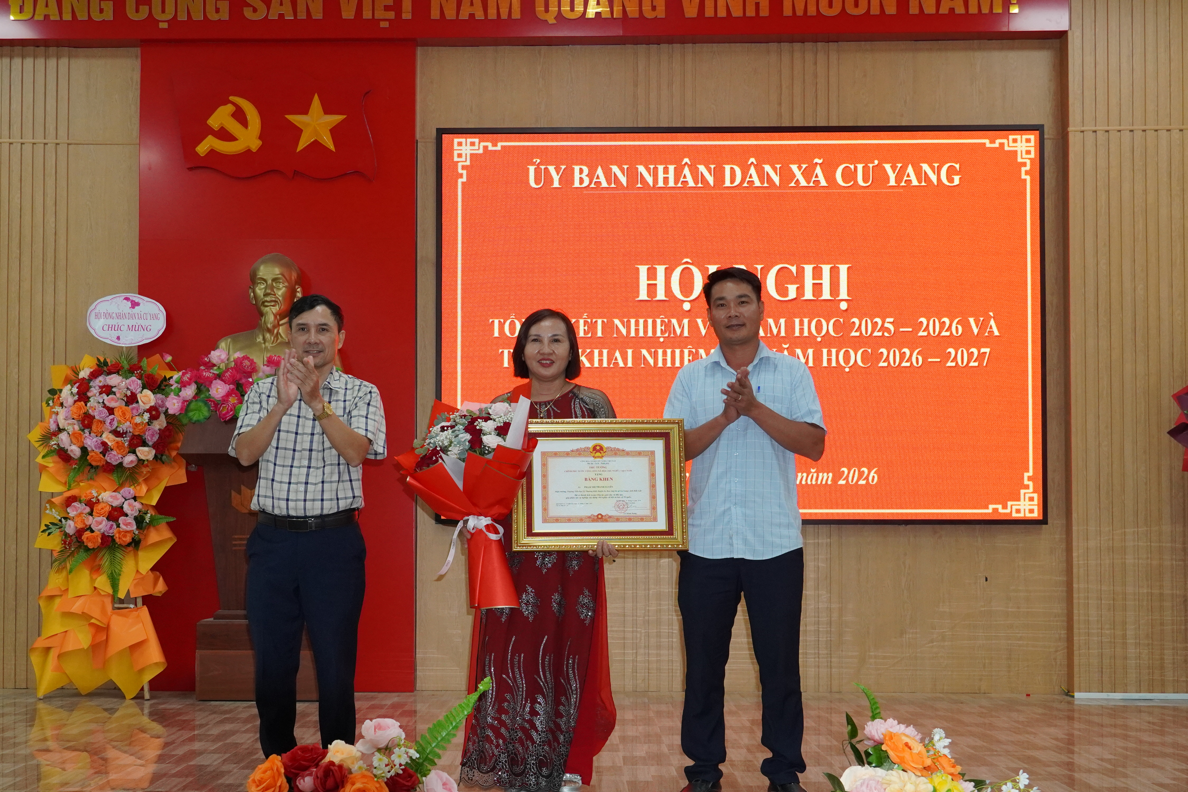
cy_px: 485
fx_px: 1584
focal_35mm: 48
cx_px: 546
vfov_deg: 28.0
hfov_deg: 41.1
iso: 1250
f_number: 5.6
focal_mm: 24
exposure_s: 1/100
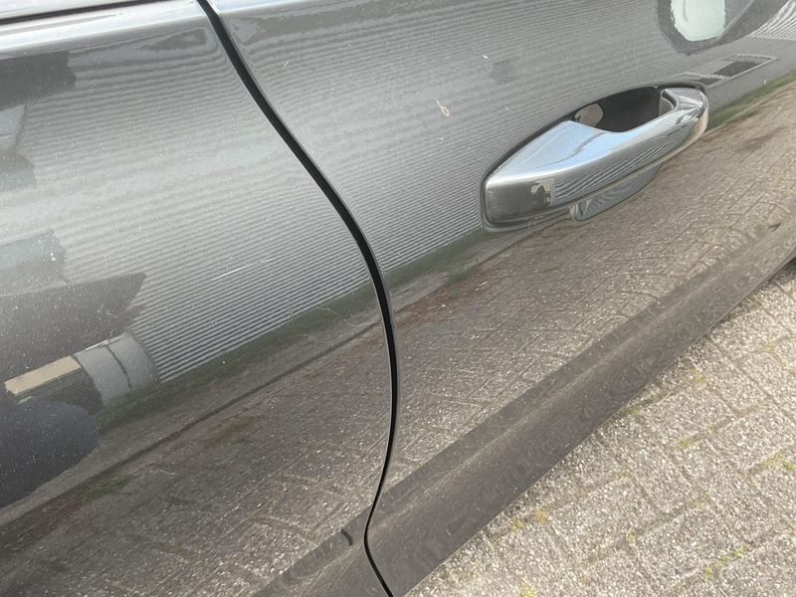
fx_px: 667
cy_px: 298
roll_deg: -10.5
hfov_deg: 61.7
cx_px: 398
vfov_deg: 48.2
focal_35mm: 29
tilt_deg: -43.0
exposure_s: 1/100
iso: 32
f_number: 1.8
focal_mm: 3
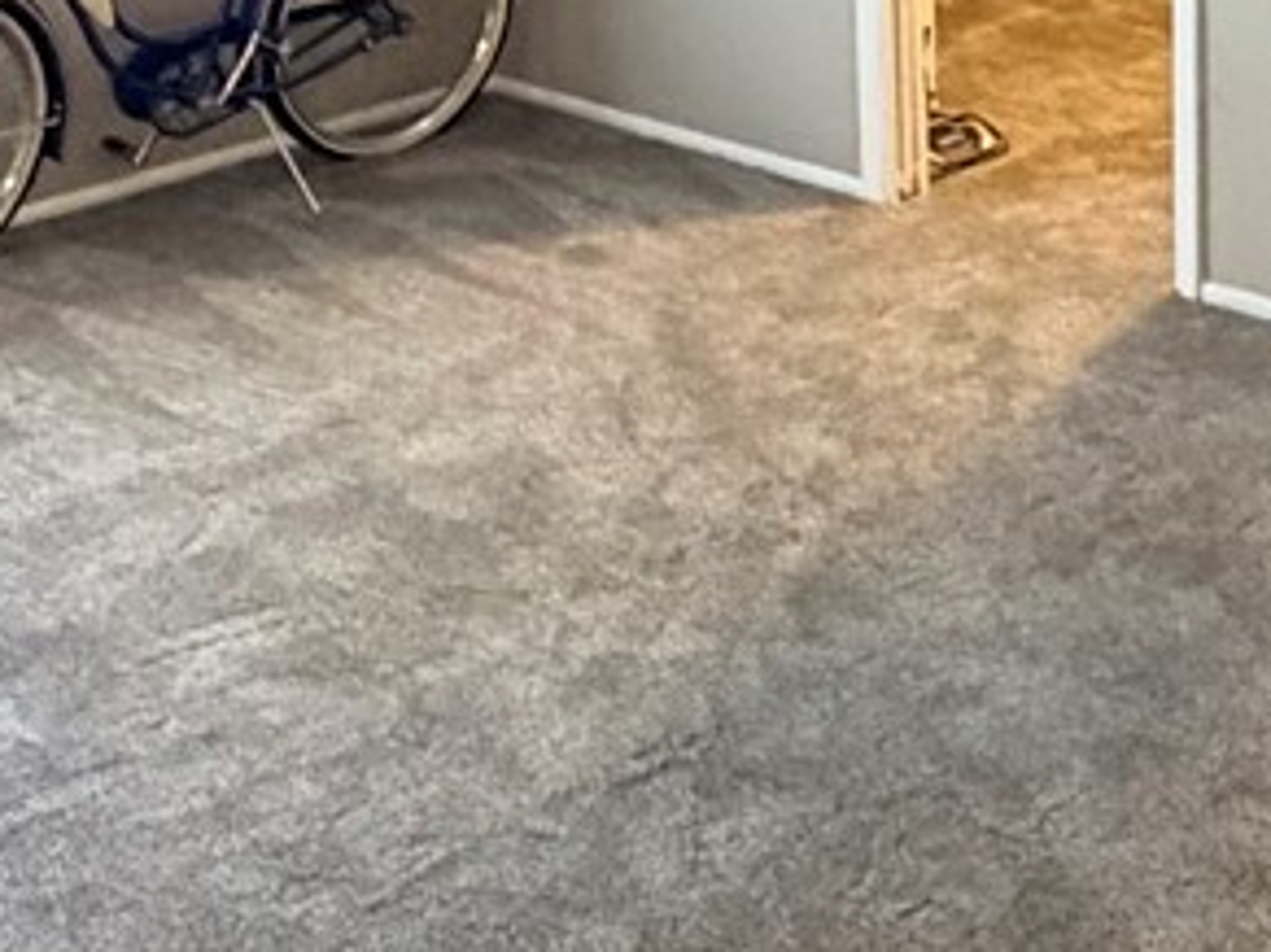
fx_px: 2826
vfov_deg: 17.9
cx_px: 987
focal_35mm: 77
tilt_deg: -8.3
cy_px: -293
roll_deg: +1.1
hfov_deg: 25.0
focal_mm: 2.22
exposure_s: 1/60
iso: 1250
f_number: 2.2
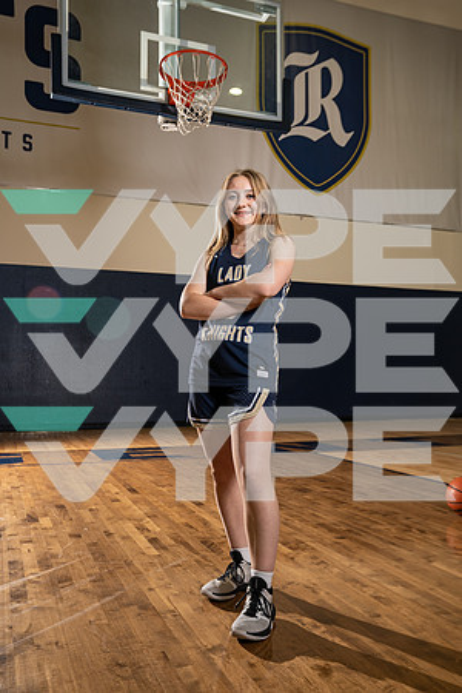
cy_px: 346
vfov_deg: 58.7
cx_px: 231
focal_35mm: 32
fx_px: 616
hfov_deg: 41.1
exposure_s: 1/250
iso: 400
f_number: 5
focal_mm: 32
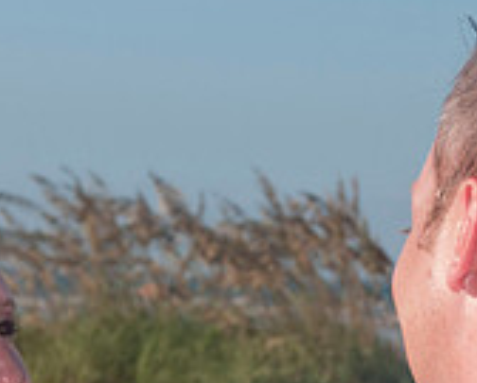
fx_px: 4639
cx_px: 326
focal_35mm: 328
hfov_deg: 5.9
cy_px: 401
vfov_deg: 4.7
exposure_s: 1/250
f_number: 11
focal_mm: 65
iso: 100
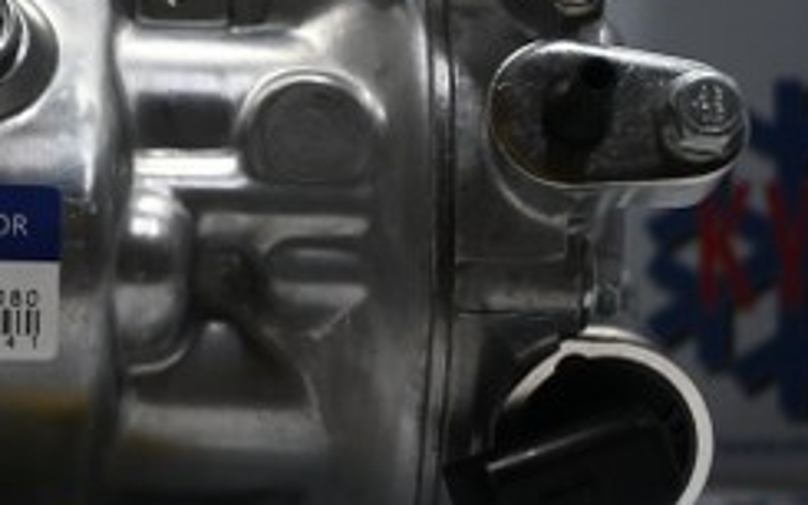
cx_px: -82
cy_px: 191
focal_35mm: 165
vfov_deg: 7.9
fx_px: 3633
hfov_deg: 12.5
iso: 900
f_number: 6
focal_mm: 44
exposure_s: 1/80
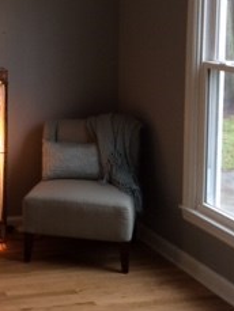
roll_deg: +0.7
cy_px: 99
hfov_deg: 17.4
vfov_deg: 24.0
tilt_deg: -11.0
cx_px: -45
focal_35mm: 81
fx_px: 729
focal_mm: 4.15
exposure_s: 1/30
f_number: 2.2
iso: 100
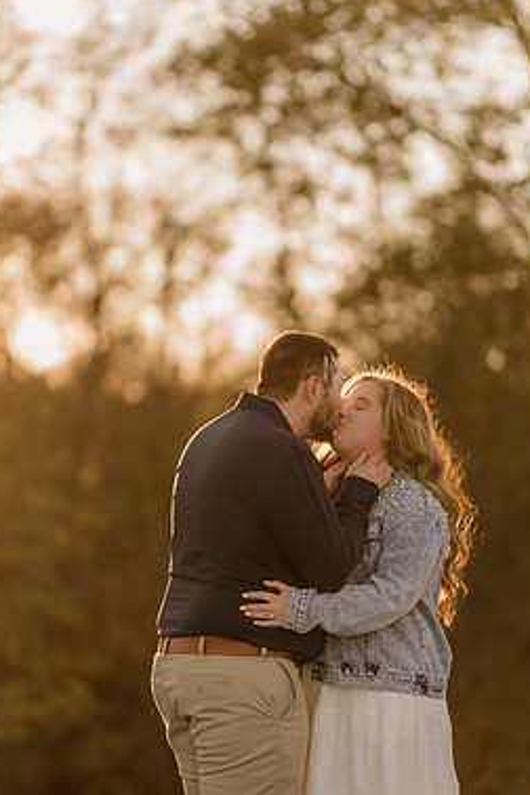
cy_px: 414
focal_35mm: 101
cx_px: 235
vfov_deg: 20.2
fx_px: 2230
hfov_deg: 13.5
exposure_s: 1/1000
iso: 50
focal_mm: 85
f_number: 1.4
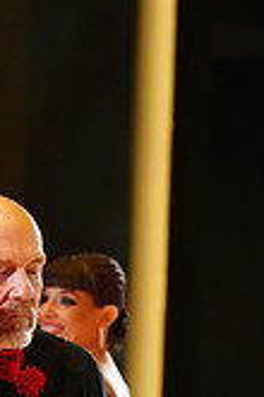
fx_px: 4334
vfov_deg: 5.2
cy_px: 691
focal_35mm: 394
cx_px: -126
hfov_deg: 3.5
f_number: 4
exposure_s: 1/400
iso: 3200
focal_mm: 112
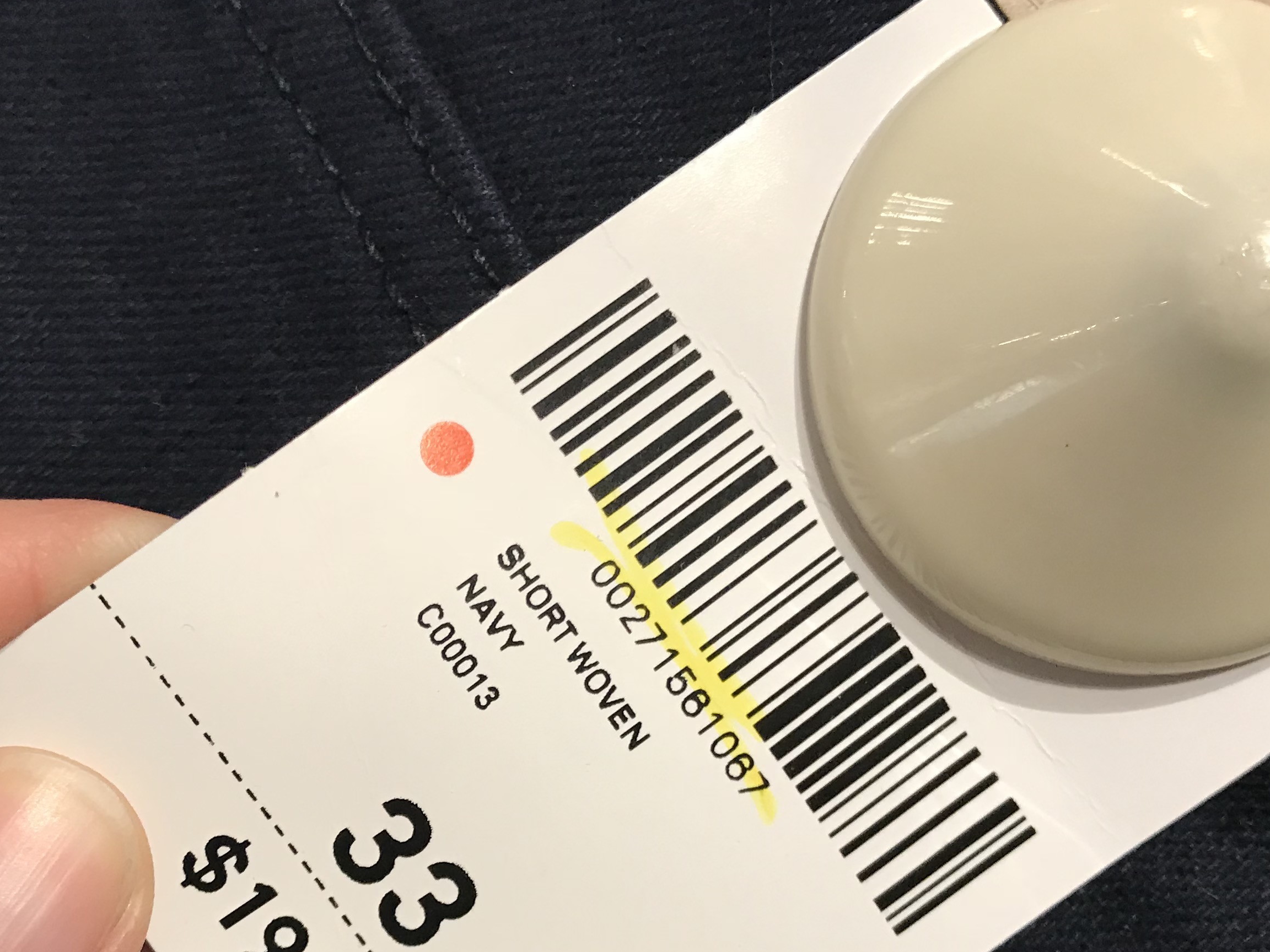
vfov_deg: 29.1
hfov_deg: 38.5
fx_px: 1798
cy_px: 751
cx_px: 440
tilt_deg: -68.8
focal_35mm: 49
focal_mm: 3.99
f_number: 1.8
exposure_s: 1/30
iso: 32
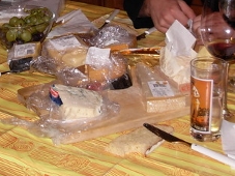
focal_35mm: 107
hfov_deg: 18.0
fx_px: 726
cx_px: 13
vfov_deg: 13.7
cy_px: 21
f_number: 2.9
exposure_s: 1/22.6
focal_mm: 6.3
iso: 79
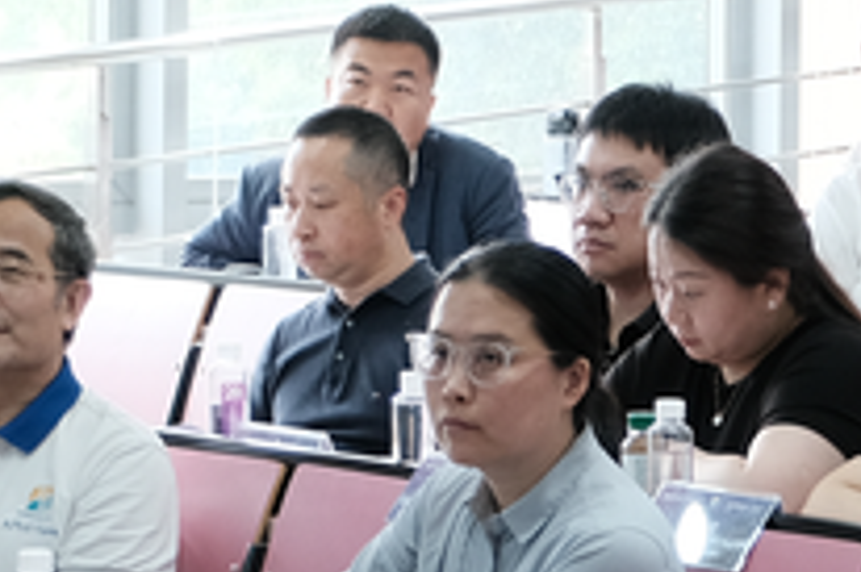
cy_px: -69
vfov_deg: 6.5
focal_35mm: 209
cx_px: 556
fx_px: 4994
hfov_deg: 9.8
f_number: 3.2
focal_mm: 27.7
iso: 800
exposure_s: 1/100
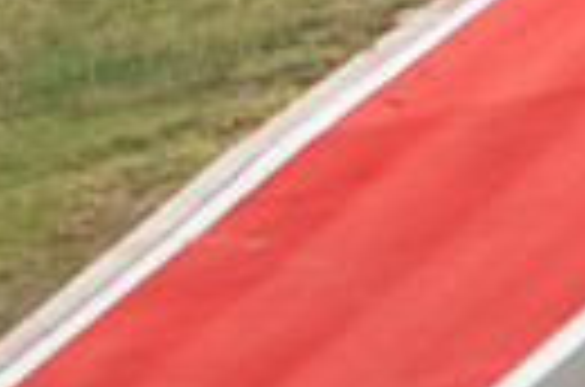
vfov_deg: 0.7
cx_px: 173
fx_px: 33928
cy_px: -798
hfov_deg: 1.0
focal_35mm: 2093
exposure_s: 1/1250
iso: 1250
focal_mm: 200
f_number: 2
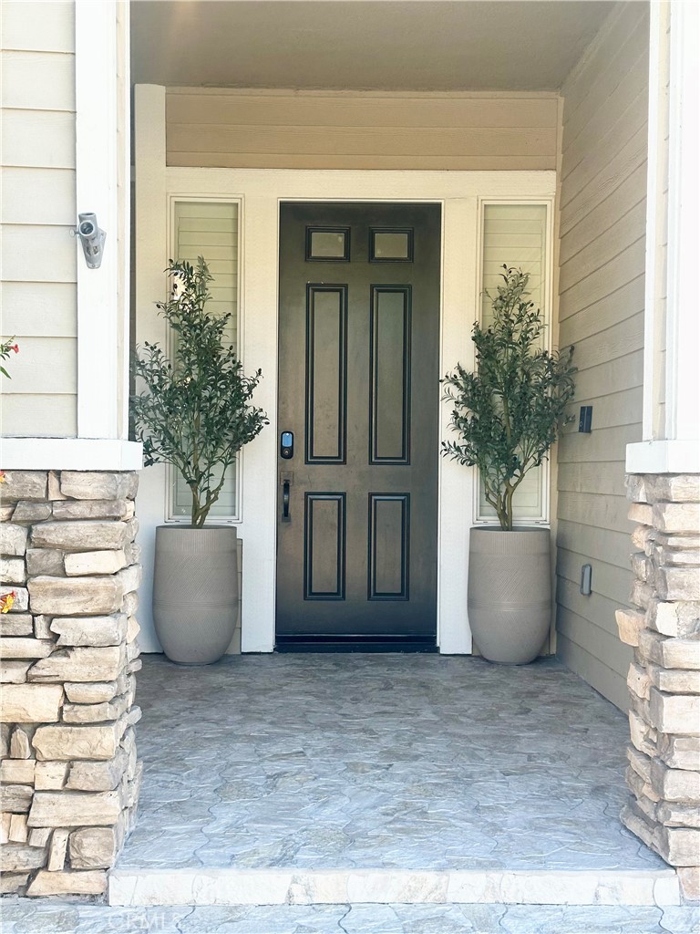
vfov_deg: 39.7
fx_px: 1294
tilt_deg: +0.2
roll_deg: -1.3
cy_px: 467
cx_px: 350
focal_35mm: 48
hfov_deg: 30.3
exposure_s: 1/326
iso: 64
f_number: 1.78
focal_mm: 6.86
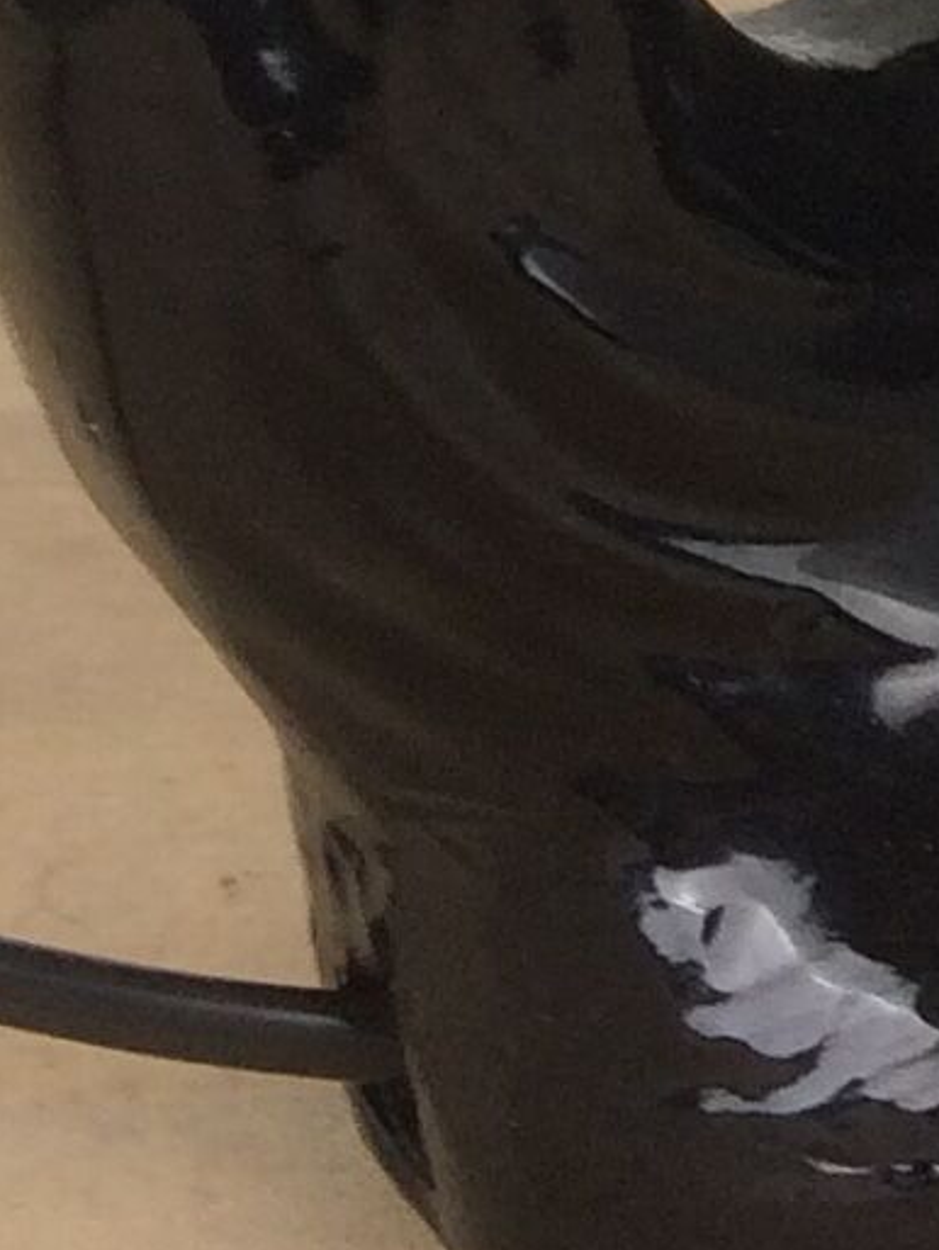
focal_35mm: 184
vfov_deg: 9.3
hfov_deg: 7.7
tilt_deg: -8.0
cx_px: 2039
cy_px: -2048
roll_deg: +0.7
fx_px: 6649
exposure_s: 1/50
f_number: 2.2
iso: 40
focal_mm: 4.15
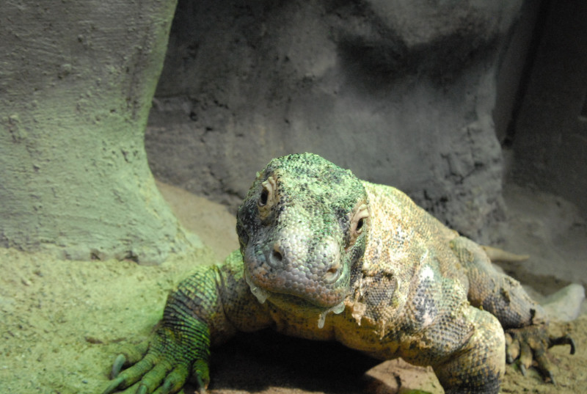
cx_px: 294
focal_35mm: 42
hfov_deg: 46.3
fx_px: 686
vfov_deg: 32.0
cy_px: 197
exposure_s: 1/180
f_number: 7.1
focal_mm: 28
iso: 1600
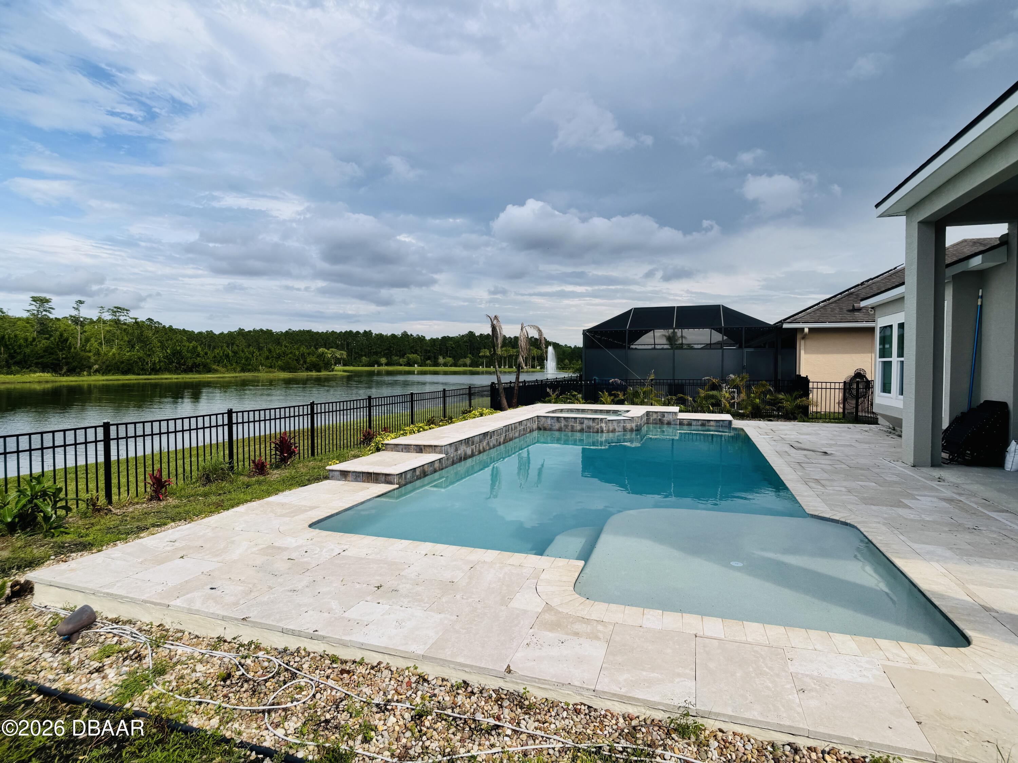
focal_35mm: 24
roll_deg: -0.4
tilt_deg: -1.9
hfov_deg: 71.6
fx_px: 706
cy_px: 382
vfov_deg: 56.8
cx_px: 509
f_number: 1.78
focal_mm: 6.76
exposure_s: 1/4310
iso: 80
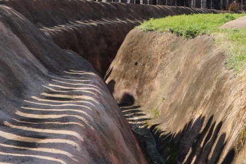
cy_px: -5
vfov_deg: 15.0
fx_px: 608
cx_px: 118
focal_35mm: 89
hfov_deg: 22.9
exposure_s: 1/160
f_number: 13
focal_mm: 24
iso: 200
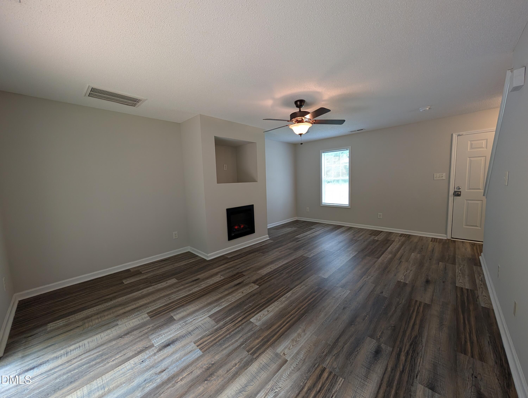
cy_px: 199
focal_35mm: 12
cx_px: 264
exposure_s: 1/120
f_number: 1.7
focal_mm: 2.02
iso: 118
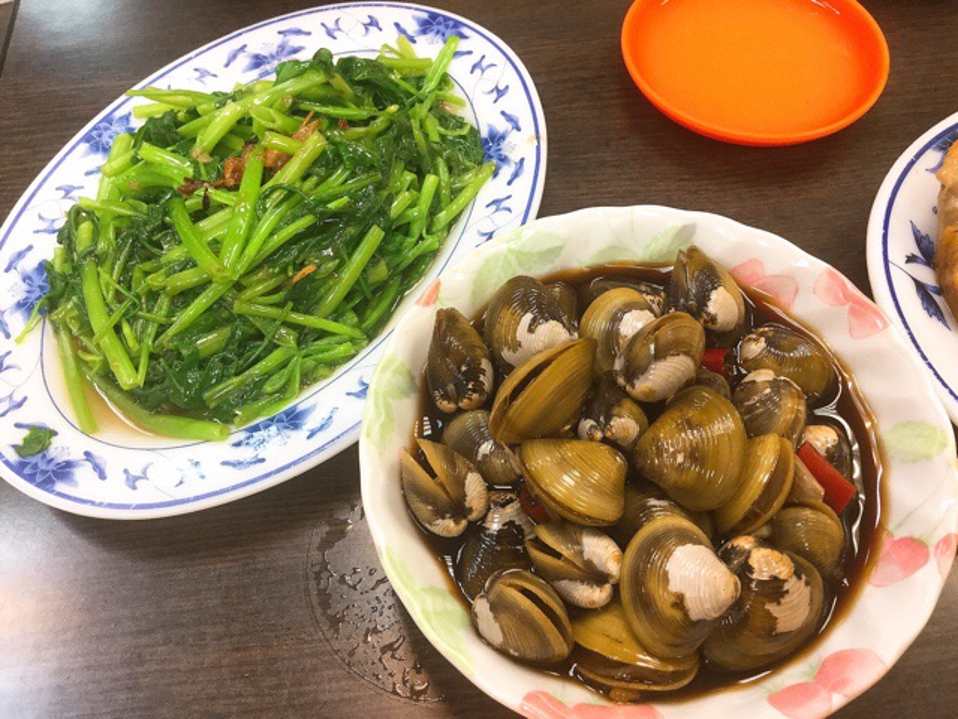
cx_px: 479
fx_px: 858
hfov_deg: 58.4
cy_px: 360
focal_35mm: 31
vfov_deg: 45.4
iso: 50
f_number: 2.4
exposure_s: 1/30
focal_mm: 3.3
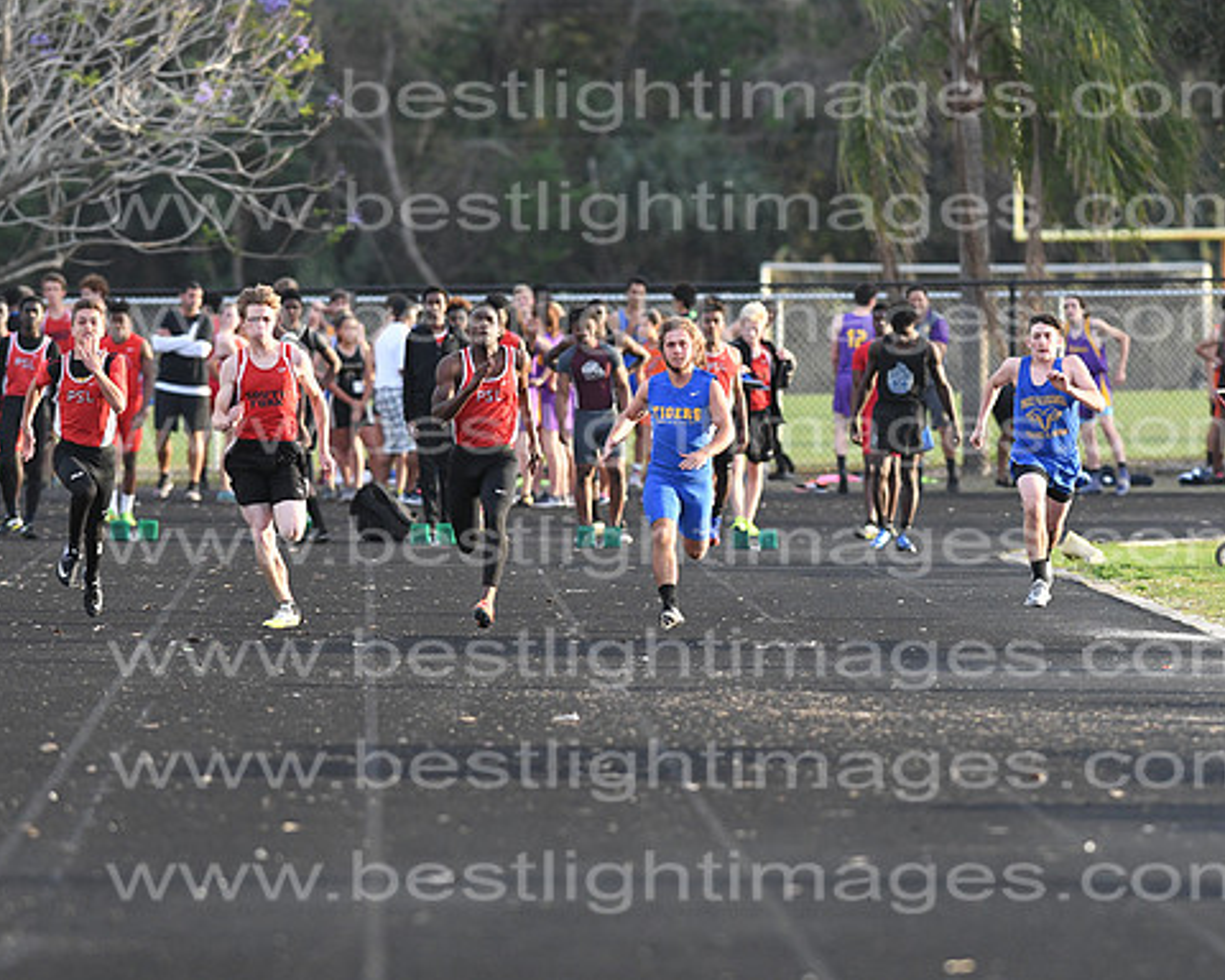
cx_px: 687
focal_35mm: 510
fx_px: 18490
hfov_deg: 3.8
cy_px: 491
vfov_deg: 3.0
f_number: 4
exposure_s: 1/2000
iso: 2000
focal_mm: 300
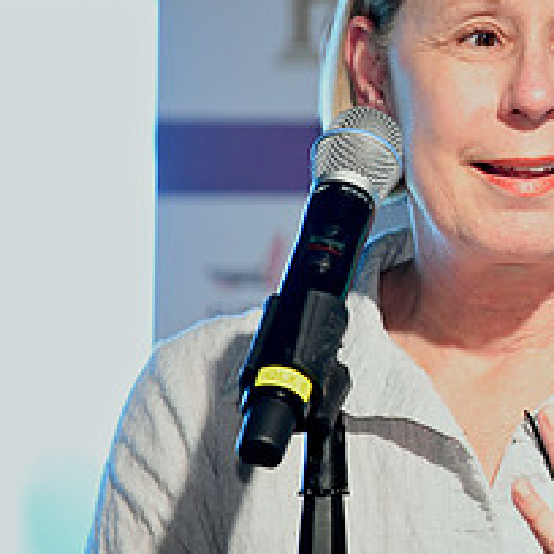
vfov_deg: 4.0
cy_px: 61
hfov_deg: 4.0
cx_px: 747
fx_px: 7858
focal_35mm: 434
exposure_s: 1/200
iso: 1250
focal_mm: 180
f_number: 4
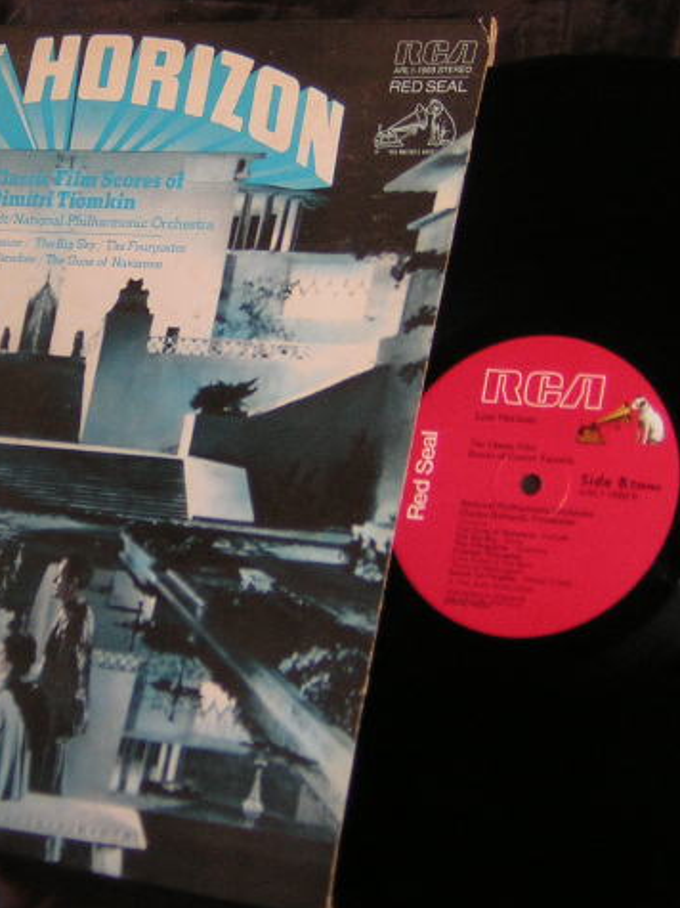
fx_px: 2332
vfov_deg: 22.0
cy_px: 453
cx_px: 193
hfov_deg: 16.5
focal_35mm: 89
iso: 81
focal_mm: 8.6
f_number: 3.5
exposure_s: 1/60.1
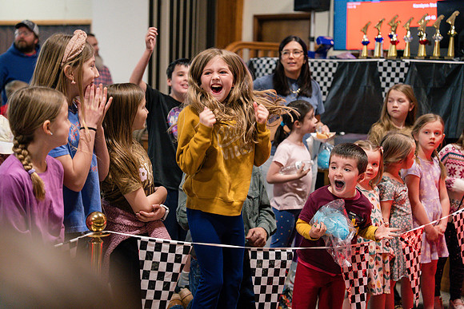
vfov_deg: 19.5
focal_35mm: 70
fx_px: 902
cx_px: 232
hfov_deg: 28.8
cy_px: 154
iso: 2500
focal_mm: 70
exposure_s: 1/320
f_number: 2.8
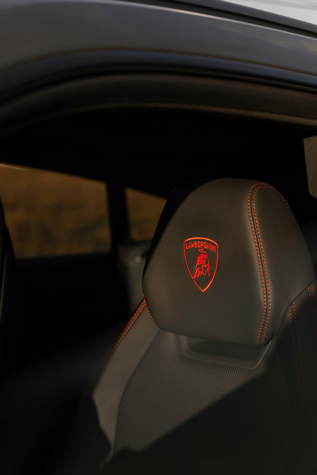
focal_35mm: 75
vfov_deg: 27.0
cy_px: 238
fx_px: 991
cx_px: 158
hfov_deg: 18.2
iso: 125
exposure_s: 1/200
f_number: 2.8
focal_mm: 50
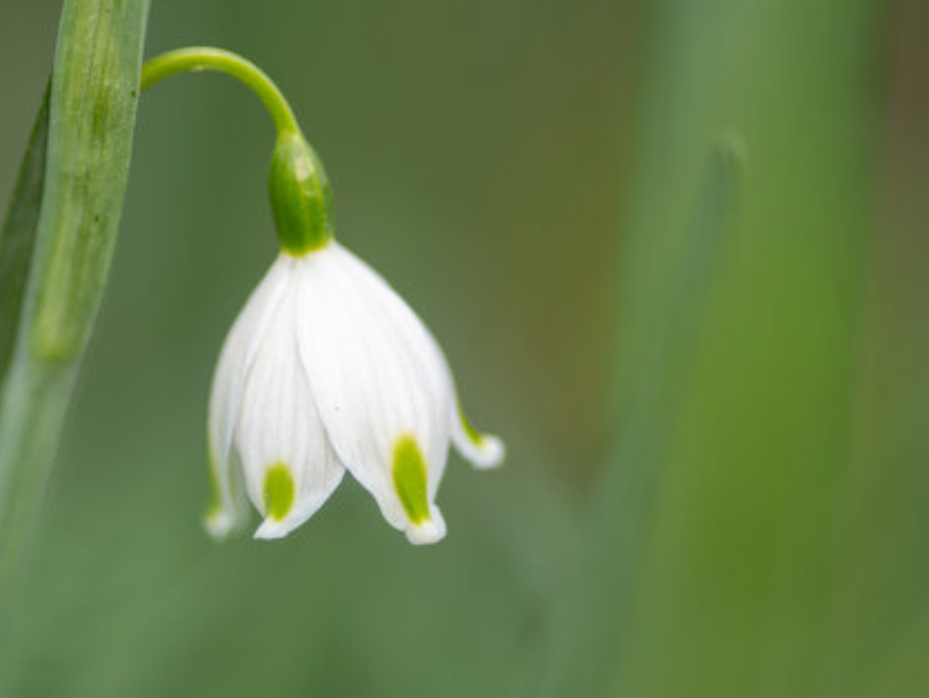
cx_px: 416
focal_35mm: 241
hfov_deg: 8.2
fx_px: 6472
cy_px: 396
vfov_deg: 6.2
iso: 200
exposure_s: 1/320
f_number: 3.5
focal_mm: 105
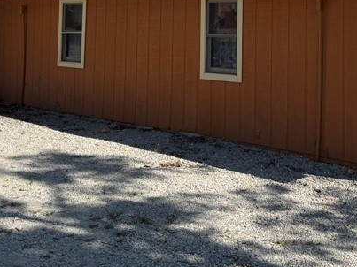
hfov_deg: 31.3
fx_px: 629
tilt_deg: +3.5
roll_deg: -0.4
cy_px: 2
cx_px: 252
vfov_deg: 23.1
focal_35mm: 61
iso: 80
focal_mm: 6.76
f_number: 1.78
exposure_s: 1/5319
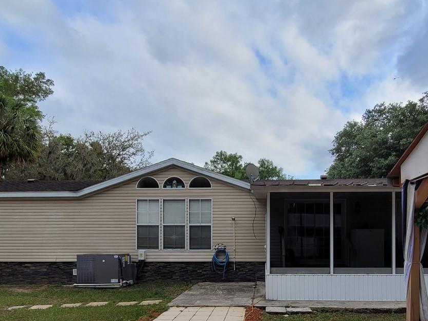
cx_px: 255
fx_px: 309
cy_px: 241
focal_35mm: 25
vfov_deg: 52.5
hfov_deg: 68.8
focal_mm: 1.74
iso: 40
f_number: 2.2
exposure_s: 1/984
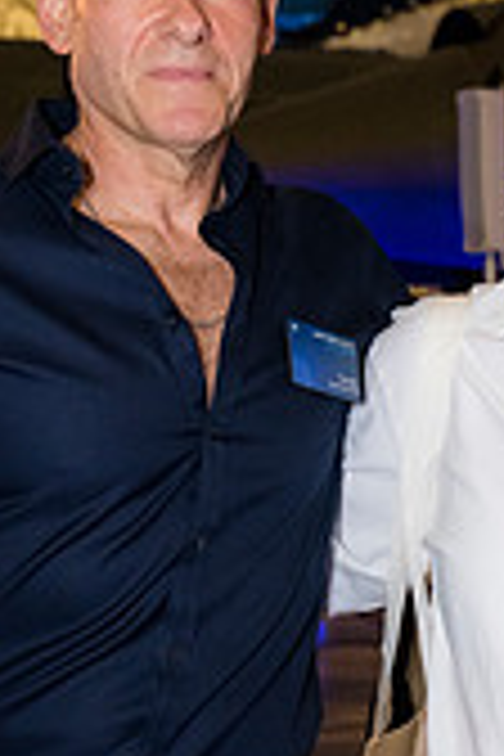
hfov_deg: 14.1
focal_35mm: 94
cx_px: 598
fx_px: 1974
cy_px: 418
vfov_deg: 21.7
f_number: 4
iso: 3200
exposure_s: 1/160
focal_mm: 35
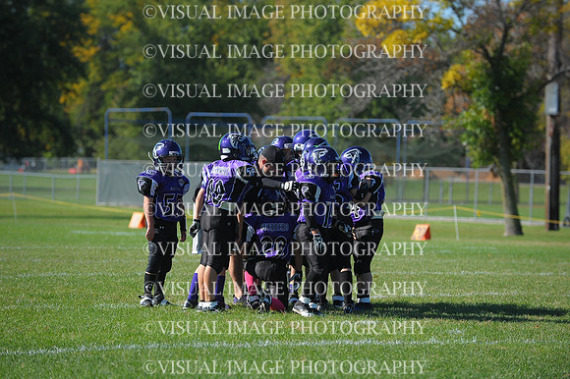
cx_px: 285
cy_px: 190
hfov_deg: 10.3
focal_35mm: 200
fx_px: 3165
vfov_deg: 6.9
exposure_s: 1/2000
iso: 400
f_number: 4.5
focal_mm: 200
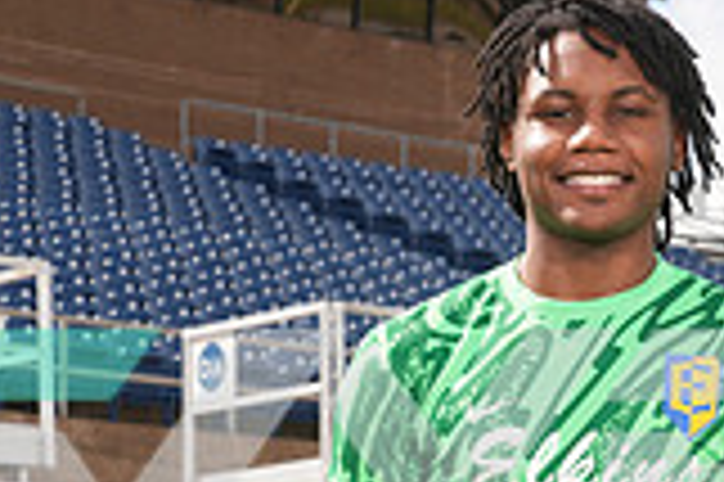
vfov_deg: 6.9
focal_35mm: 196
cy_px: 788
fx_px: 3938
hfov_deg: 10.5
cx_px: 562
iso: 100
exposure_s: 1/200
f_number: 8
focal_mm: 70
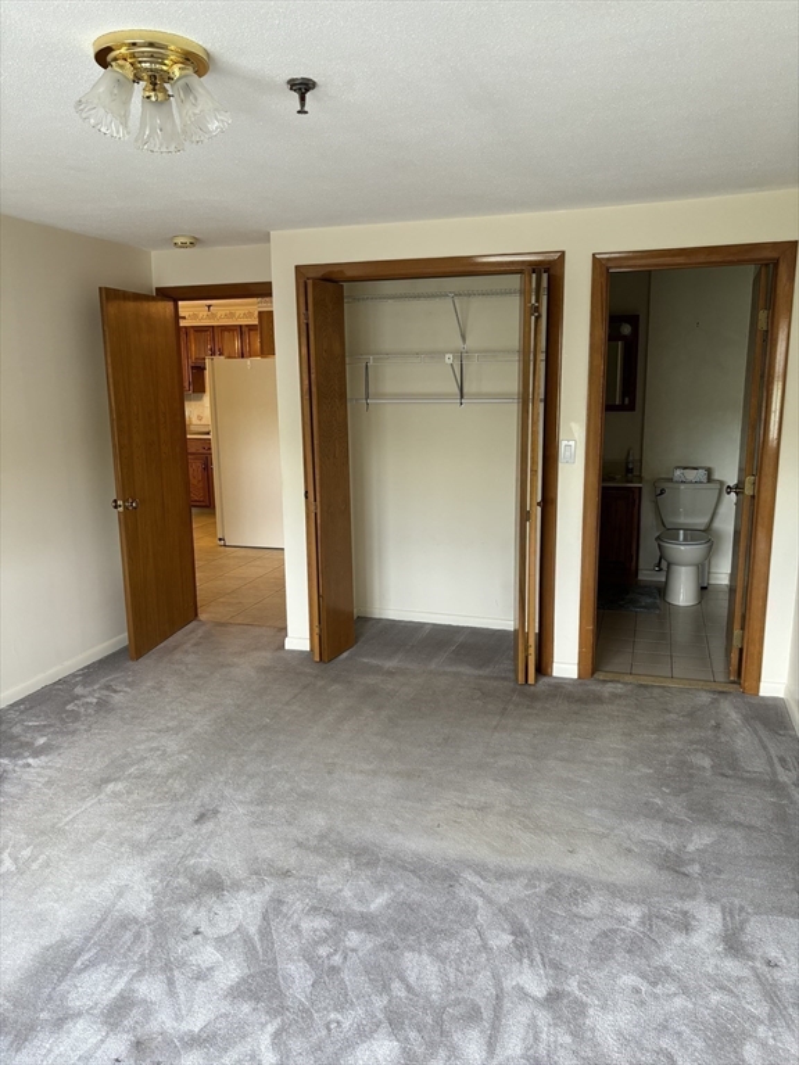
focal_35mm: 26
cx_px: 400
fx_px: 800
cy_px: 532
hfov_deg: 53.1
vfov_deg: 67.3
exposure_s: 1/60
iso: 125
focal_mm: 5.96
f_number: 1.6
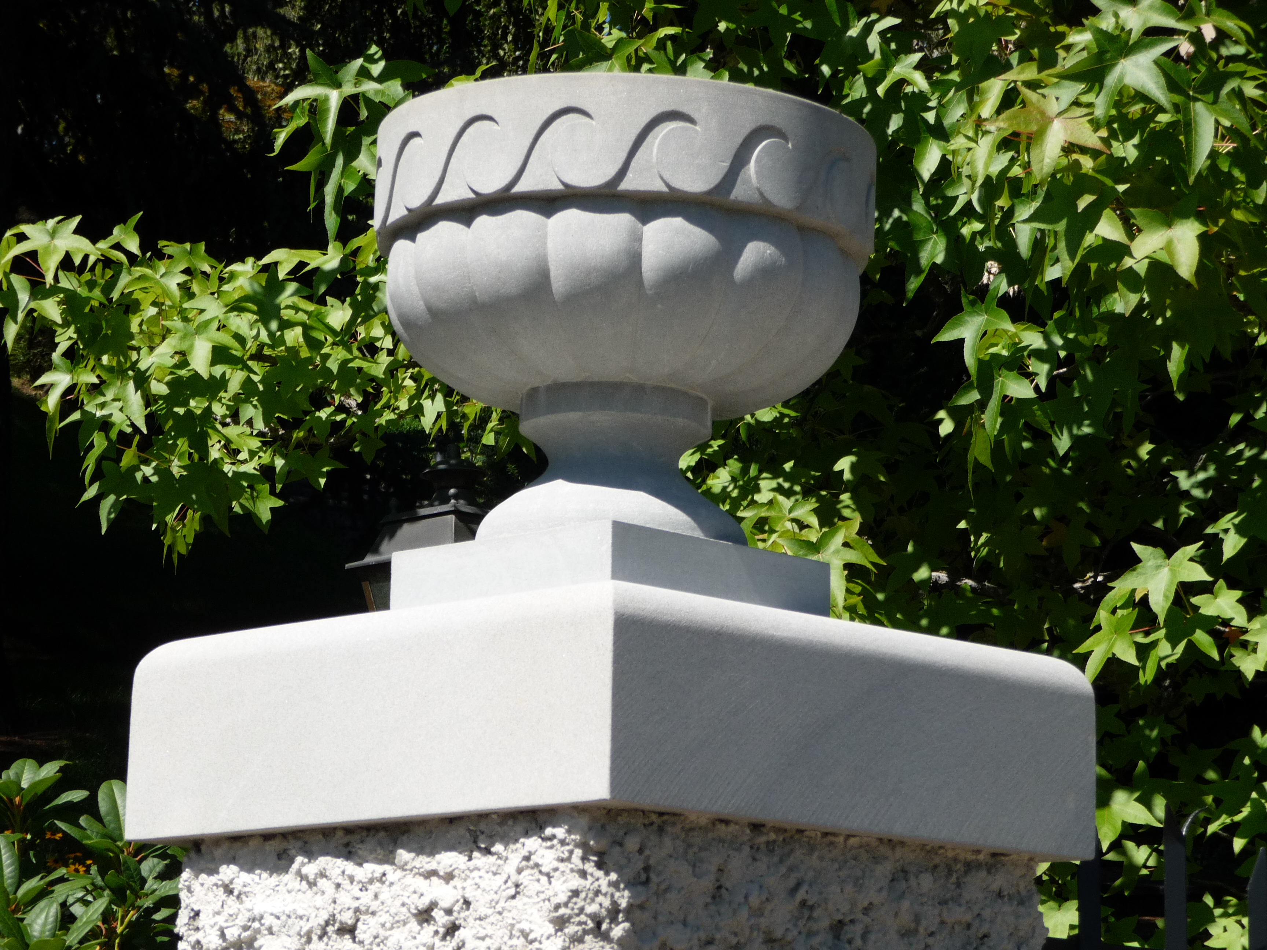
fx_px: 3770
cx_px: 634
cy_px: 475
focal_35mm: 103
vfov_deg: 14.4
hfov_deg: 19.1
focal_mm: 17.5
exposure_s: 1/500
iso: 100
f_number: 4.7
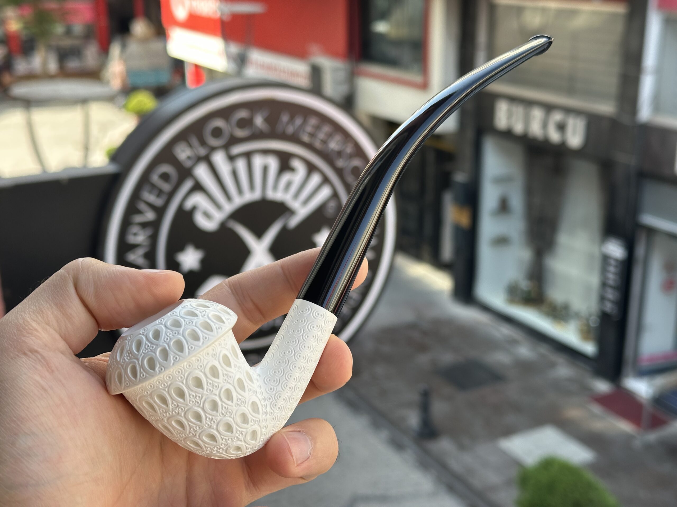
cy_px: 254
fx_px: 939
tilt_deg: -17.8
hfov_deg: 39.7
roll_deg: +0.4
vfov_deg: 30.3
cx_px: 338
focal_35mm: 48
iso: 64
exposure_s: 1/417
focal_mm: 6.86
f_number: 1.78
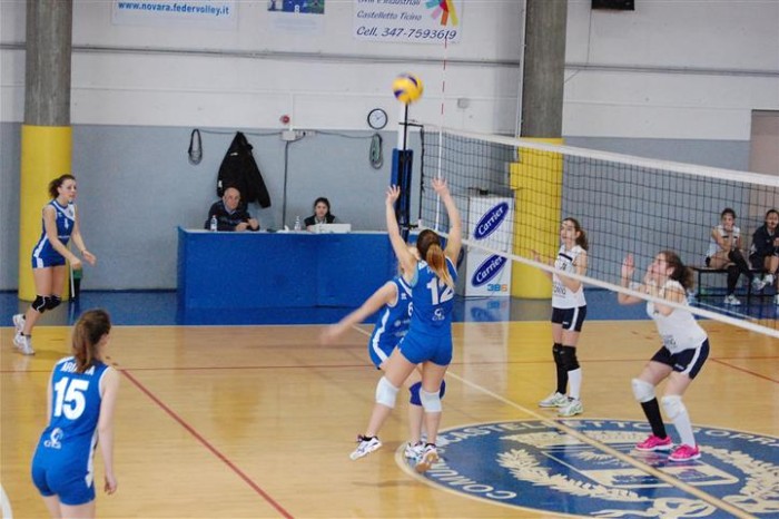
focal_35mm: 82
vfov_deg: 16.5
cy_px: 260
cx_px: 390
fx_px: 1784
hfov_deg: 24.6
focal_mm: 55
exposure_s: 1/125
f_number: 5.6
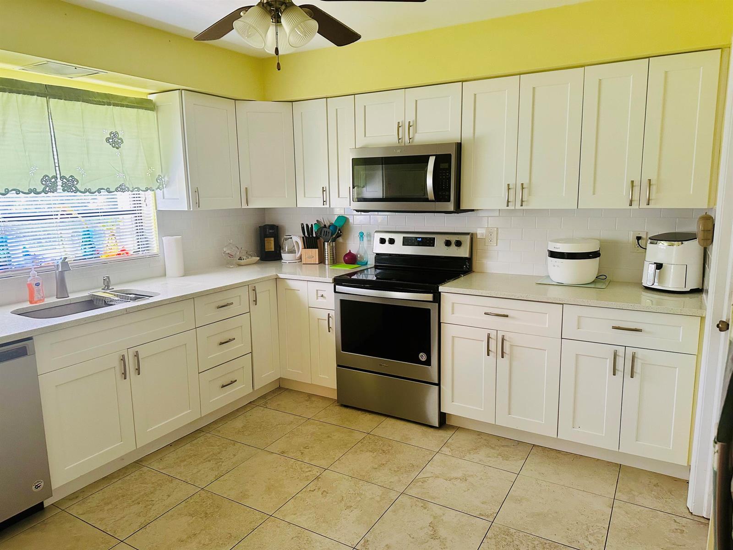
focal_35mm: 24
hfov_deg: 71.6
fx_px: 508
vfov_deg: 56.8
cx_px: 366
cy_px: 275
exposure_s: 1/60
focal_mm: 6.86
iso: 250
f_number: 1.78
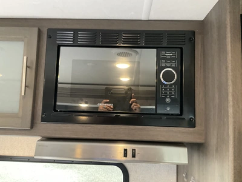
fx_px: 203
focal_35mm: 29
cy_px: 91
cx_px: 121
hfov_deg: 61.7
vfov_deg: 48.2
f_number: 1.8
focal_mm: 3
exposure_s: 1/60
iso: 250
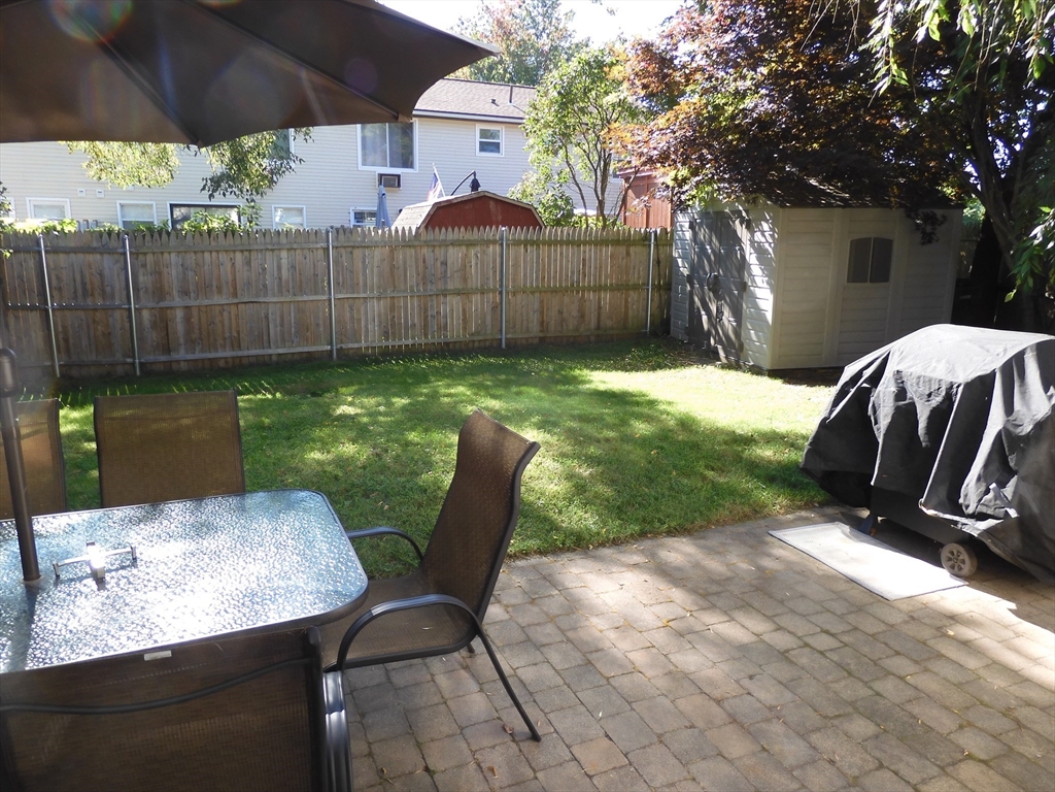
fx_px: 731
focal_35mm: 24
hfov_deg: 71.6
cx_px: 528
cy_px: 396
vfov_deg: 56.8
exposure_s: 1/125
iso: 100
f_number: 3.4
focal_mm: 4.3
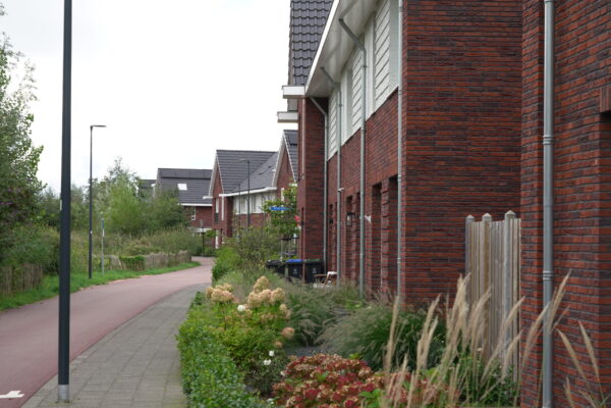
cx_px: 306
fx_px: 1103
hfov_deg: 31.0
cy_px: 204
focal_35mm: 65
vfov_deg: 20.9
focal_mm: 65
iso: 160
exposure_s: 1/100
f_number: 9
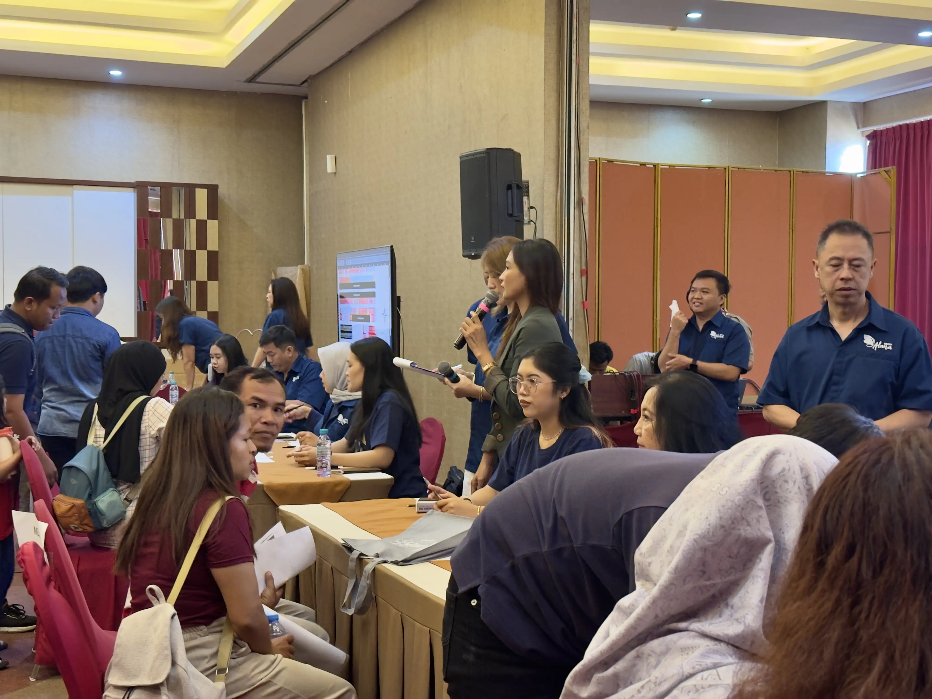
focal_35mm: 48
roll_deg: -0.5
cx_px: 466
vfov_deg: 30.3
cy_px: 350
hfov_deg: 39.7
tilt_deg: -1.3
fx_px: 1292
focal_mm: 6.76
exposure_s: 1/33
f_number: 1.78
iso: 400
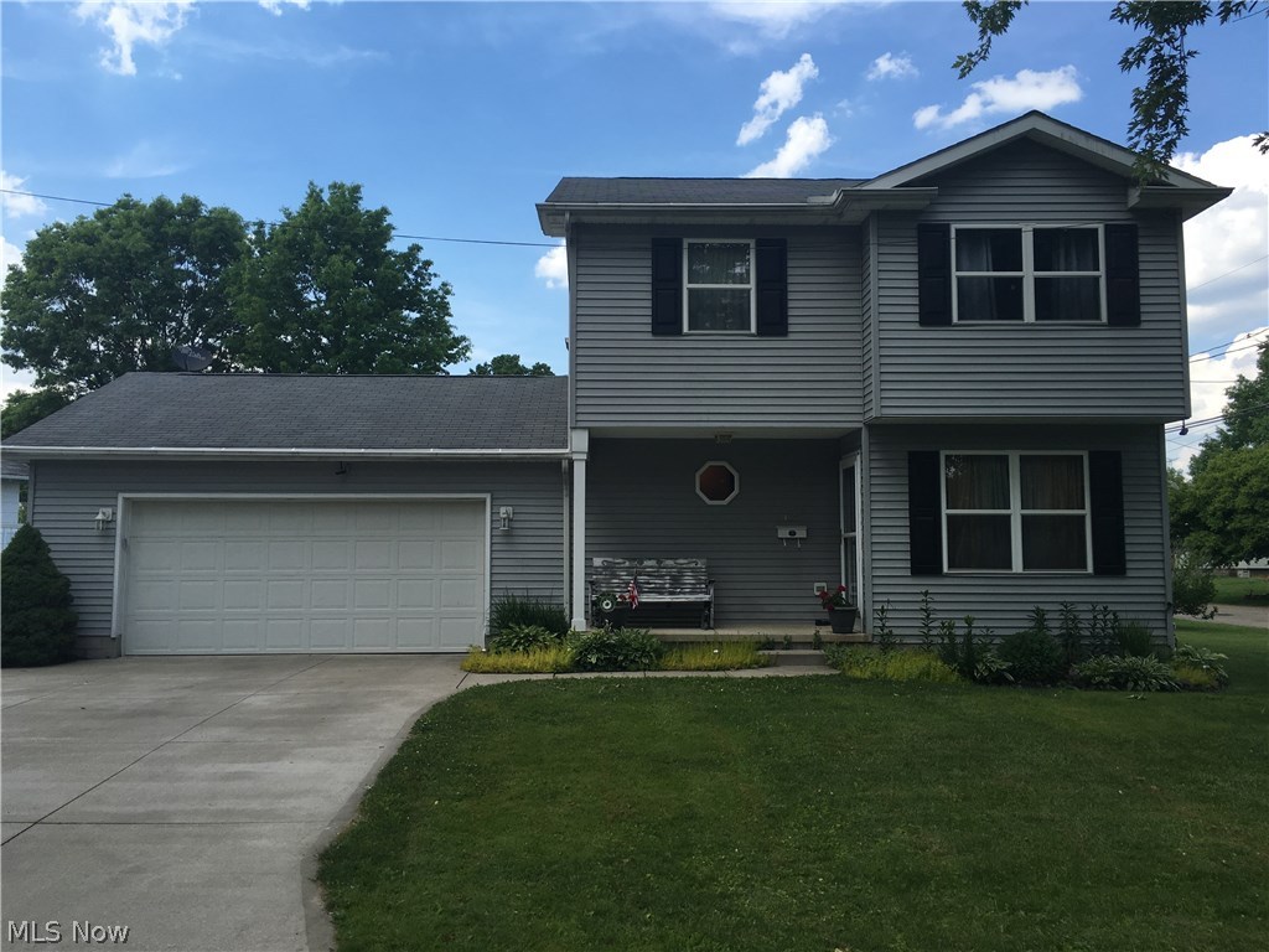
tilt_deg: +4.7
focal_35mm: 29
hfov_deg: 61.7
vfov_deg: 48.2
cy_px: 476
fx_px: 1063
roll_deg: -0.2
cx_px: 634
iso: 25
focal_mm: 4.15
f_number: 2.2
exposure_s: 1/938
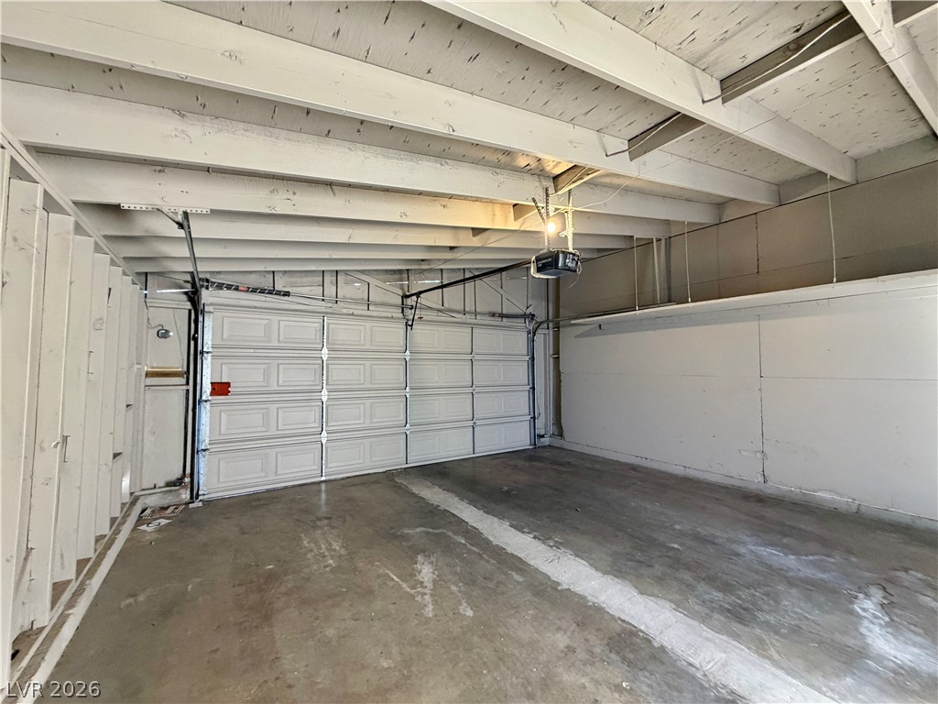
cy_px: 352
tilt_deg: -0.6
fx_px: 379
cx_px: 469
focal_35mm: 14
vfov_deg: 85.7
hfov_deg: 102.1
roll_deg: +1.2
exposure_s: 1/60
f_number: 2.2
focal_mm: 2.22
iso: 320
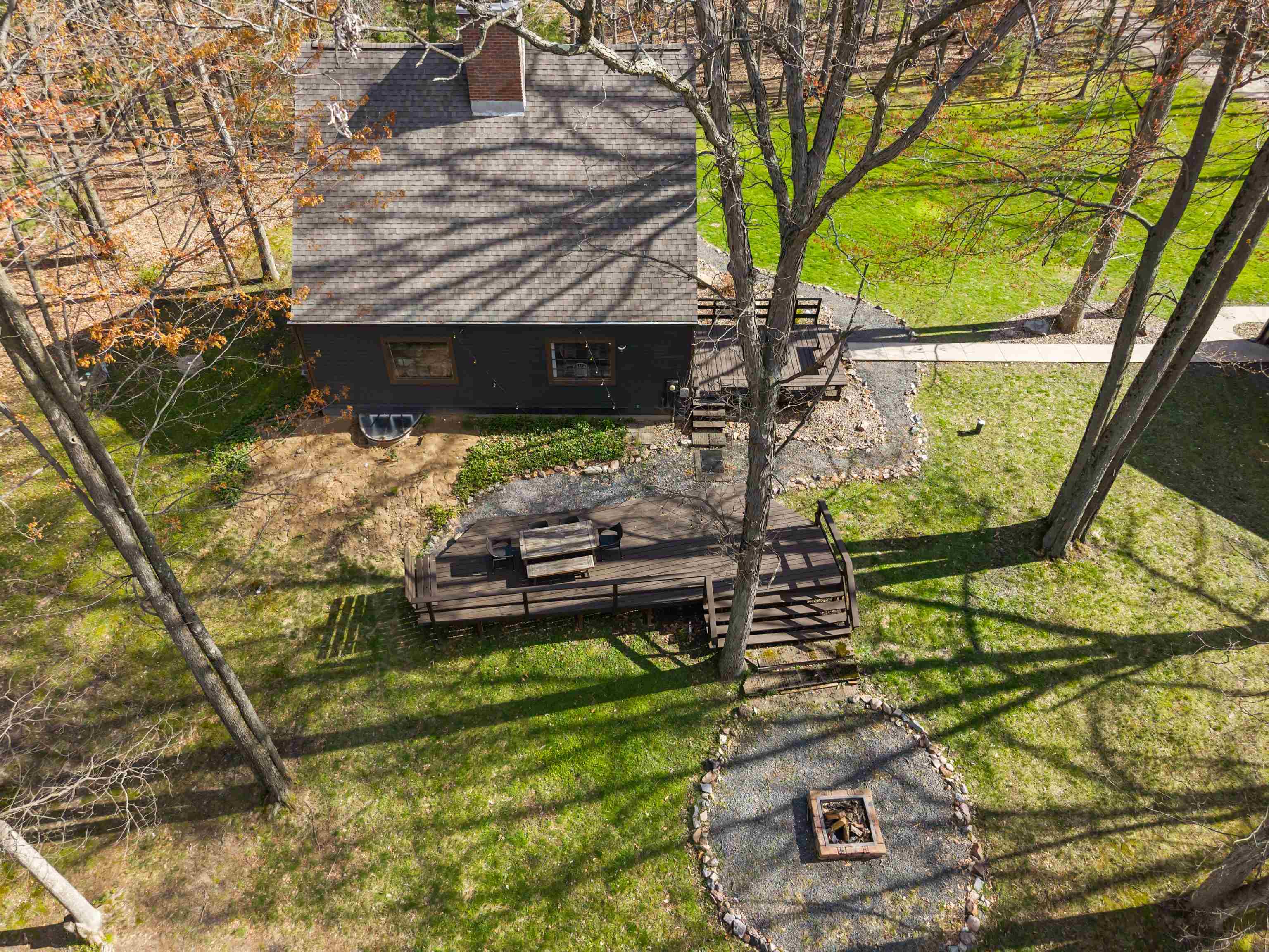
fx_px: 880
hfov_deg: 71.6
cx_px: 634
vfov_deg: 56.8
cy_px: 476
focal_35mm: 24
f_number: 1.8
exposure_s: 1/2000
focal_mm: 8.67
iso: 110
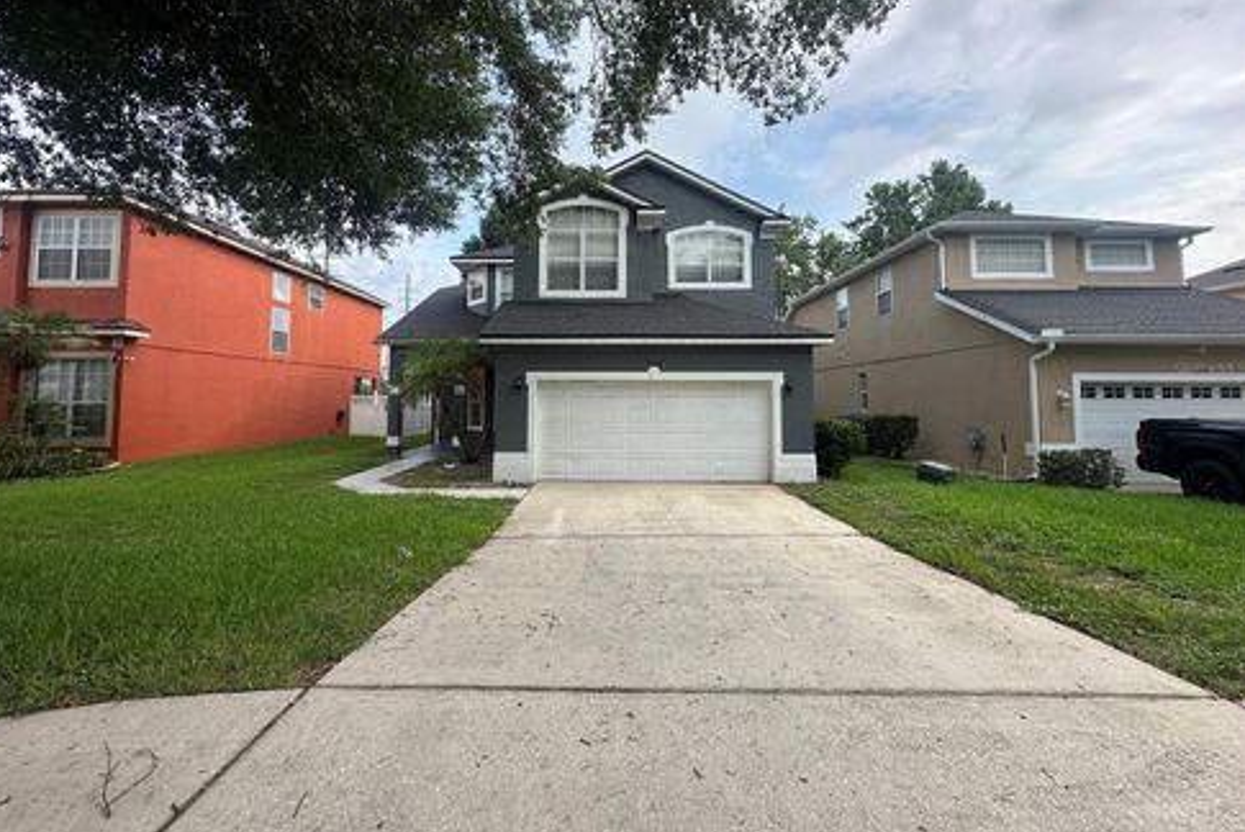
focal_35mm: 15
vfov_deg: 77.1
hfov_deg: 100.3
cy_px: 368
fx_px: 519
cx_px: 608
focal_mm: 2.22
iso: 40
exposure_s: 1/739
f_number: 2.2
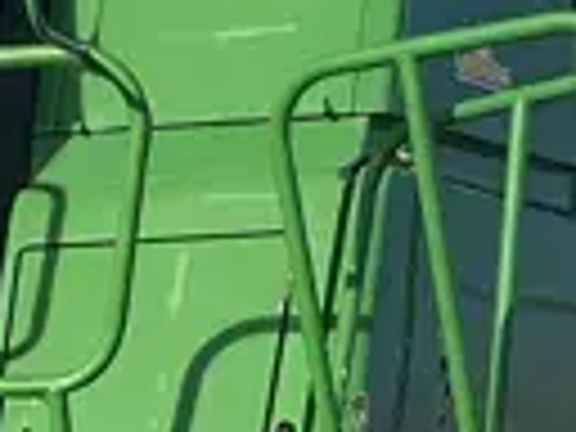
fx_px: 3611
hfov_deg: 9.1
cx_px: 50
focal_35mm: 217
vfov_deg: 6.7
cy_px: 752
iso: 25
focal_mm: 3
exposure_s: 1/1076
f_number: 1.8
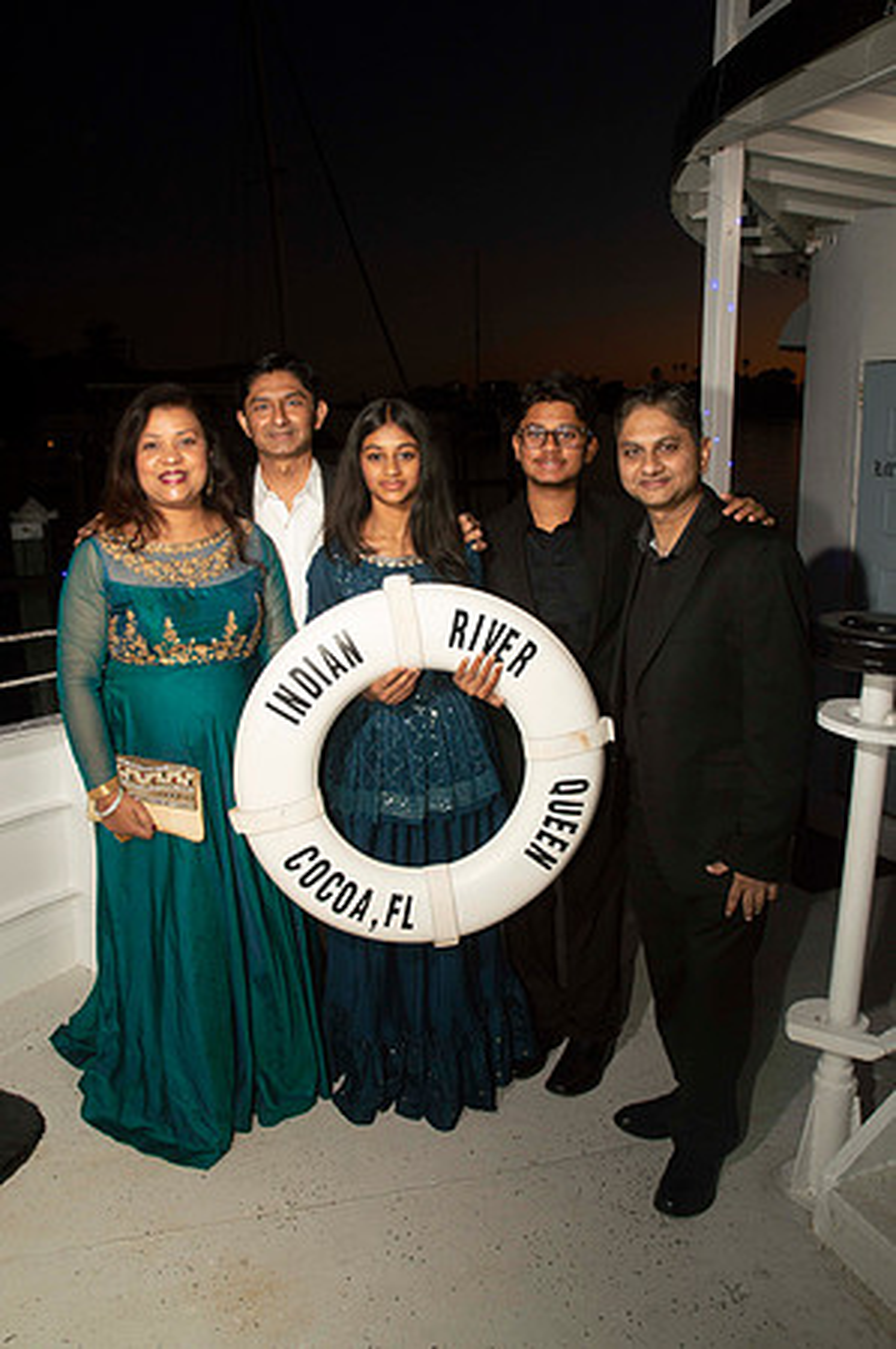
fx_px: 1010
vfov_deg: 67.4
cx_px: 448
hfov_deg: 47.8
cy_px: 674
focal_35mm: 27
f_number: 8
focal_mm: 18
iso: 400
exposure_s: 1/60
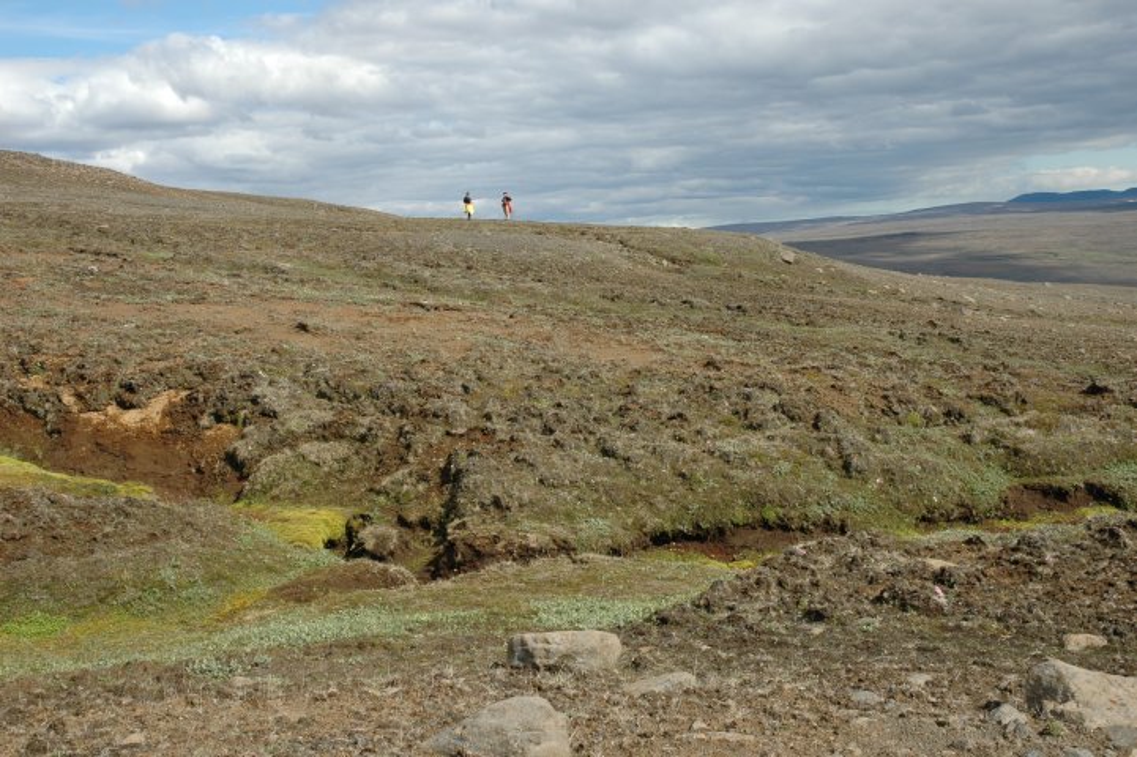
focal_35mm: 44
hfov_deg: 45.0
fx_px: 1373
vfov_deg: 30.8
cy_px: 378
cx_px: 568
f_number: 10
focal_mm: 29
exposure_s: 1/250
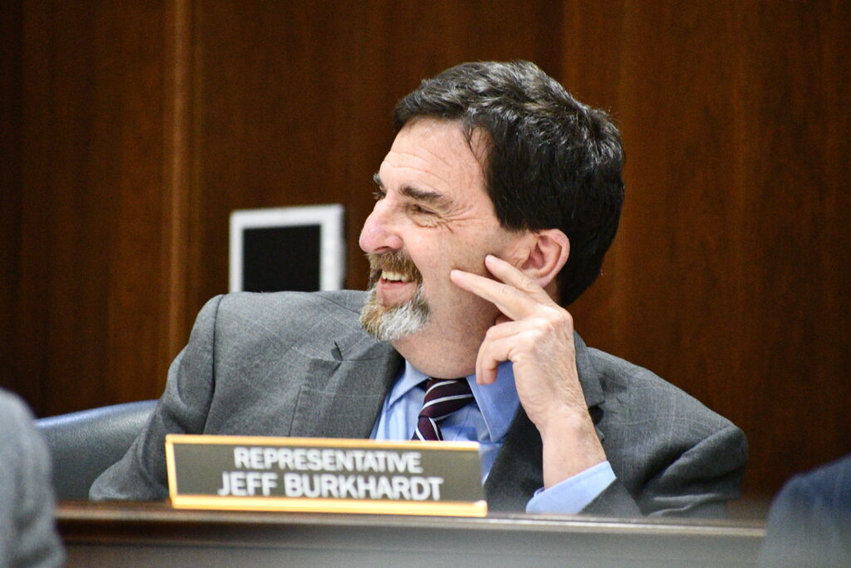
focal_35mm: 405
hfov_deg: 5.1
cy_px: 284
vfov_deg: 3.4
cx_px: 426
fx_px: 9574
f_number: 6
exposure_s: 1/200
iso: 12800
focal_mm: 270
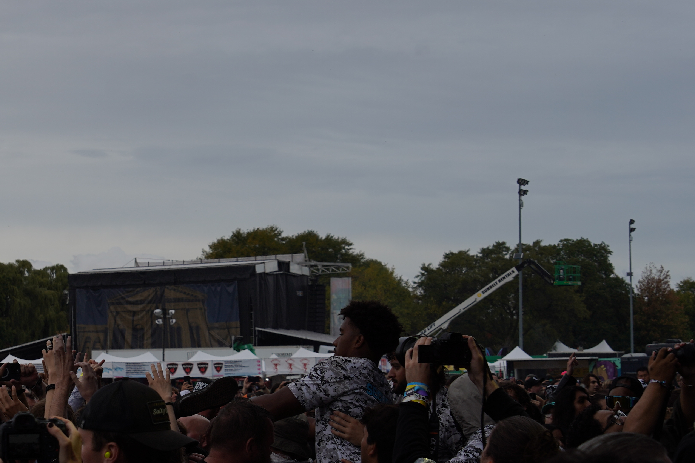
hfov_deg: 22.2
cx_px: 165
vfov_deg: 15.0
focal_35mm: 91
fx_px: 1757
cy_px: 285
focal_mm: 49
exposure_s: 1/640
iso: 100
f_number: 8
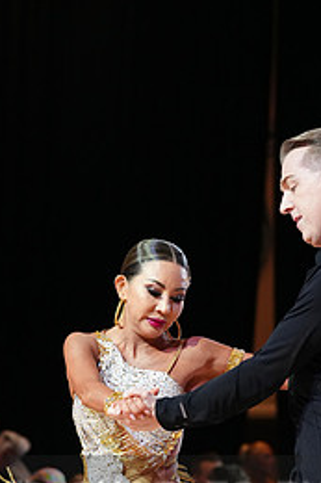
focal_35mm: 279
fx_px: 3736
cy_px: 518
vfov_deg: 7.3
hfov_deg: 4.9
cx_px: 183
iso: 2500
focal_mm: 125
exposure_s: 1/250
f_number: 4
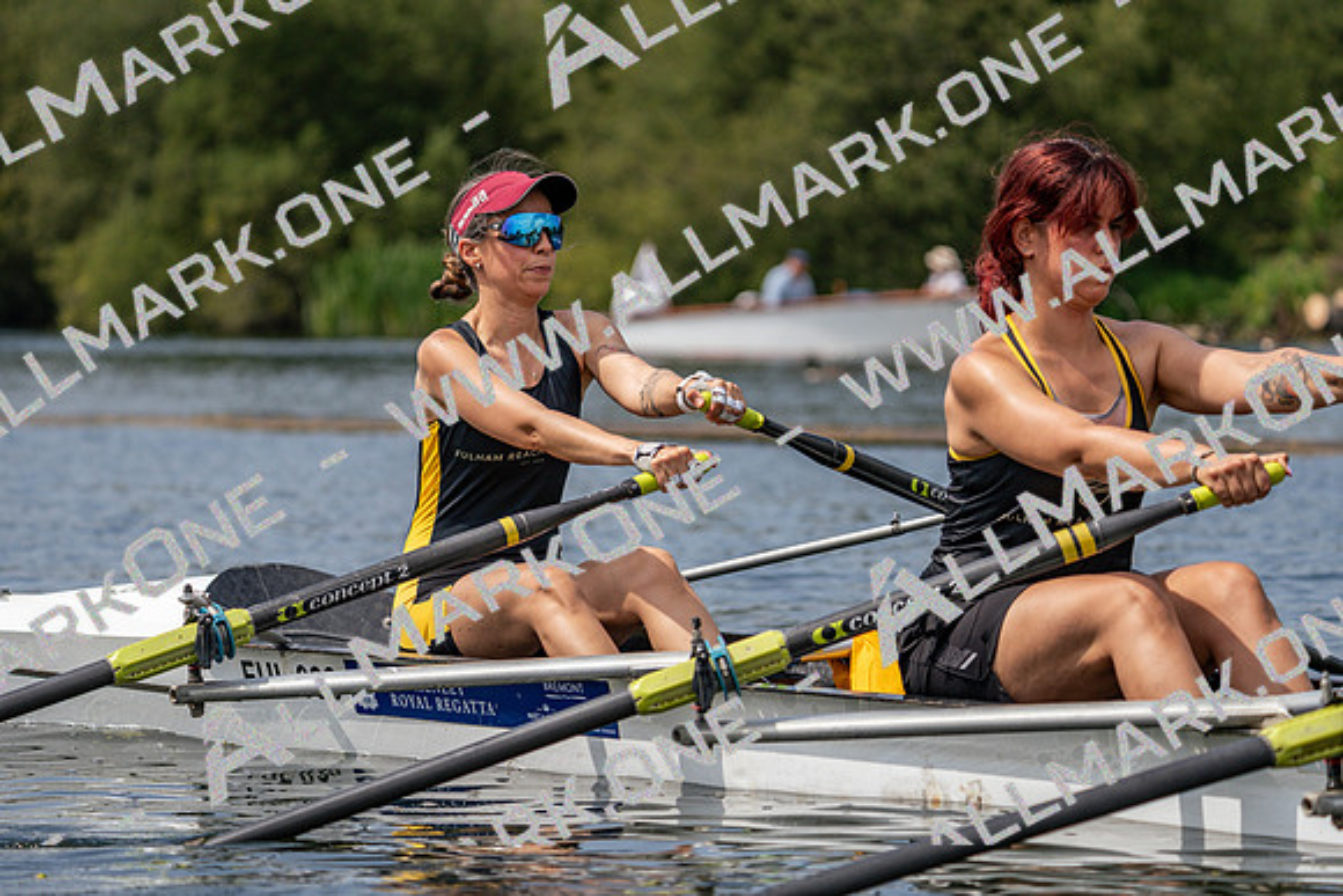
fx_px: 7463
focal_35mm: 200
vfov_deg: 6.9
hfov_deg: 10.3
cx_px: 672
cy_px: 448
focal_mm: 200
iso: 200
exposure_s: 1/1600
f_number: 5.6
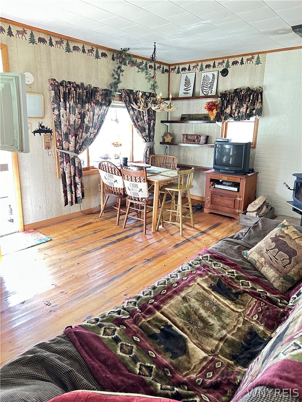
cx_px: 151
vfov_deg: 71.6
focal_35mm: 24
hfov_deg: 56.8
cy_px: 201
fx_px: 279
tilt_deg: -14.0
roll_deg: -1.3
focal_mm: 6.86
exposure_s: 1/26
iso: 2000
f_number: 1.78
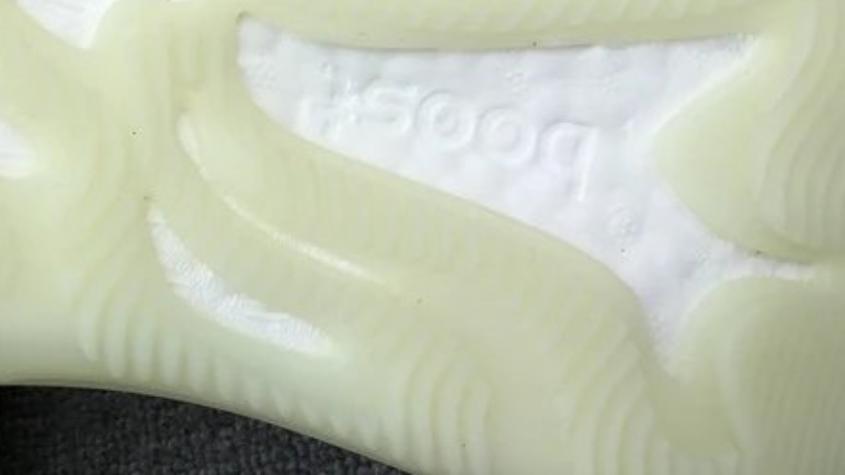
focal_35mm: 69
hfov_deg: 29.7
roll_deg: +19.3
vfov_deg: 17.1
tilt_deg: -33.2
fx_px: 1546
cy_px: 20
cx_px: 148
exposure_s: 1/622
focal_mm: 3.3
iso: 25
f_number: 2.4
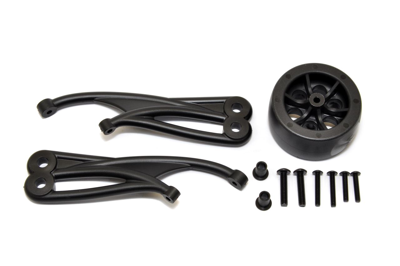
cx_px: 200
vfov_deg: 14.0
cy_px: 133
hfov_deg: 20.9
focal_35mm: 98
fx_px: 1082
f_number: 22
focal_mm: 65
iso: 400
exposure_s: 1/60
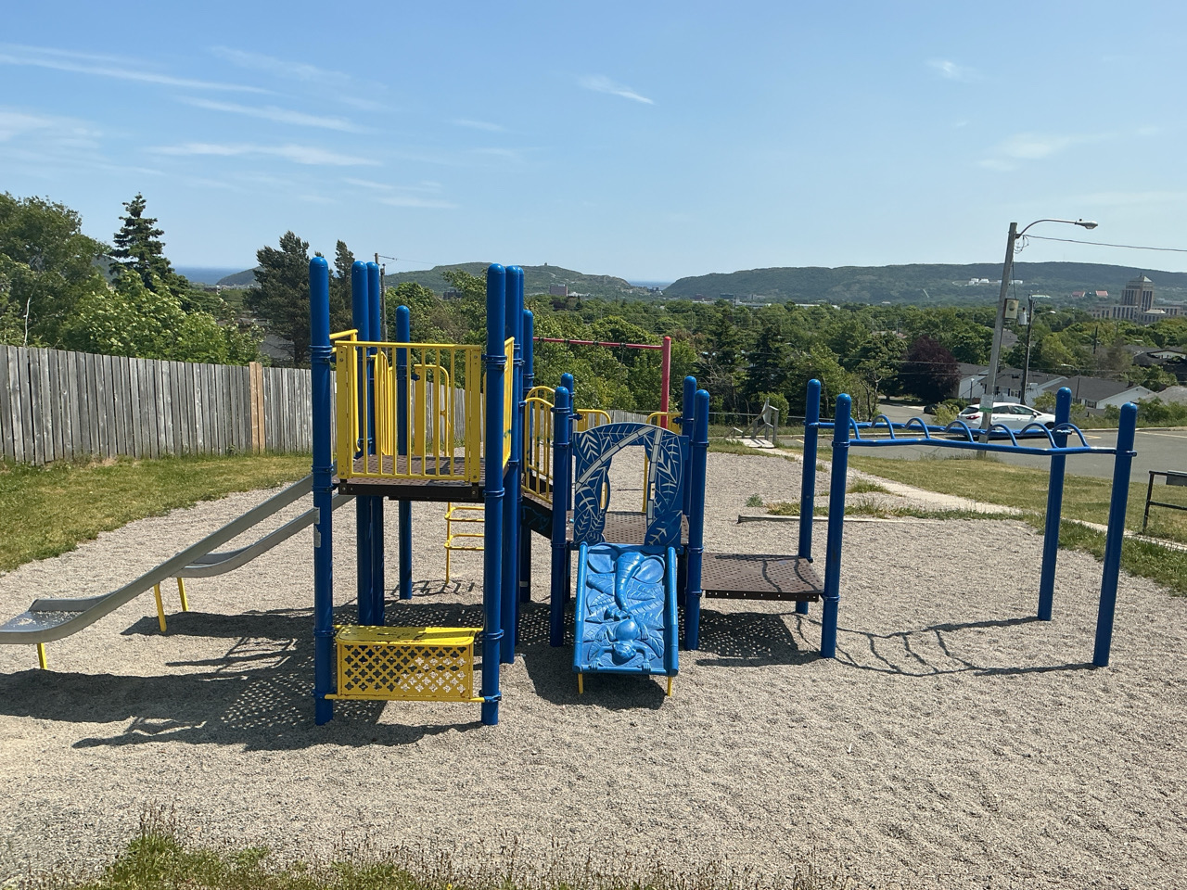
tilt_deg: -10.1
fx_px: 994
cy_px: 445
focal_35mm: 29
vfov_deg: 48.2
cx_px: 594
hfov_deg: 61.7
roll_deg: -1.2
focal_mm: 3
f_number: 1.8
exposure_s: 1/2227
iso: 25
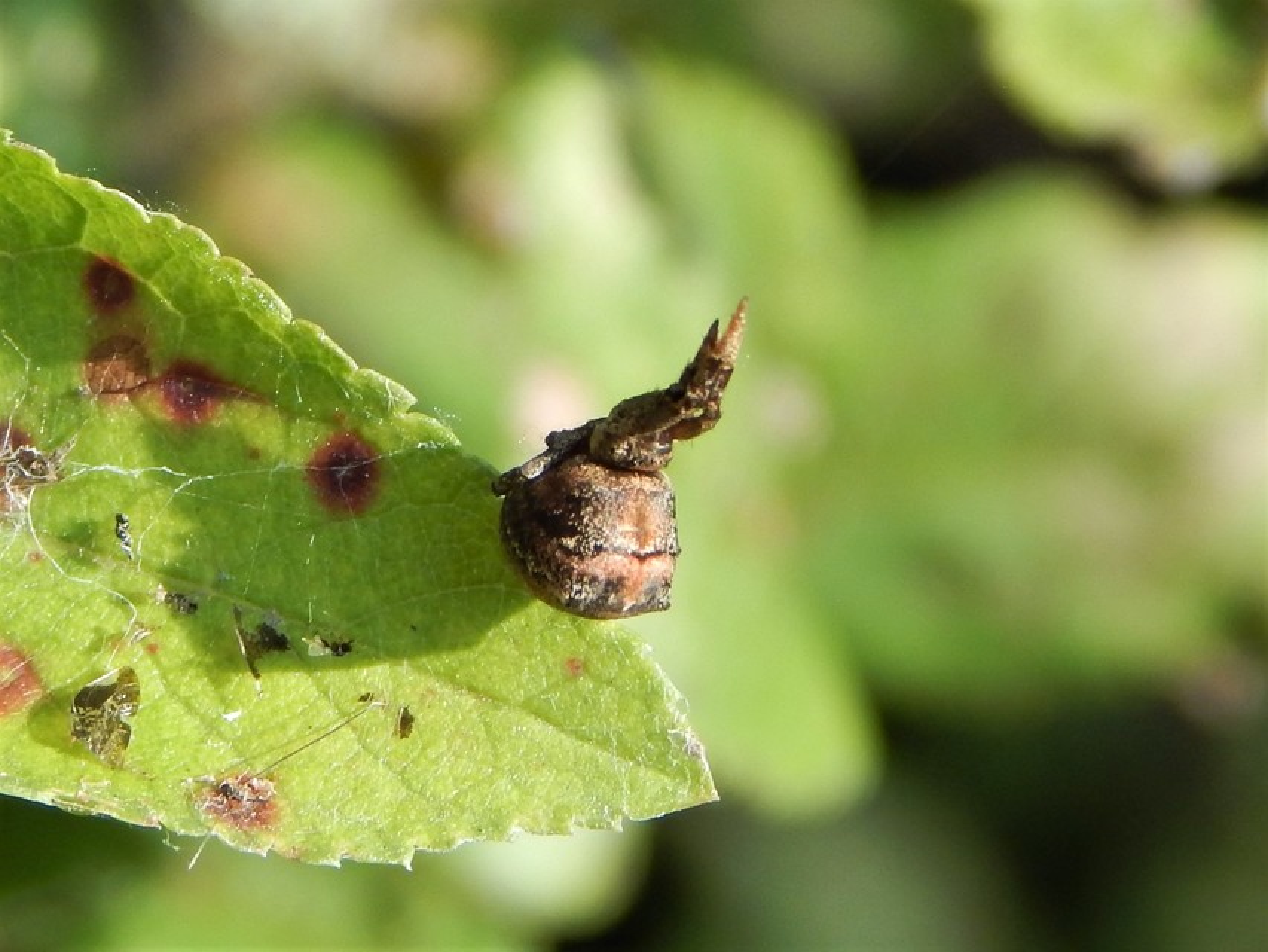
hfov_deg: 12.3
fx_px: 5862
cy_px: 476
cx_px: 634
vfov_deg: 9.3
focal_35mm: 160
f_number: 5.1
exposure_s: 1/250
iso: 125
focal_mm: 28.7
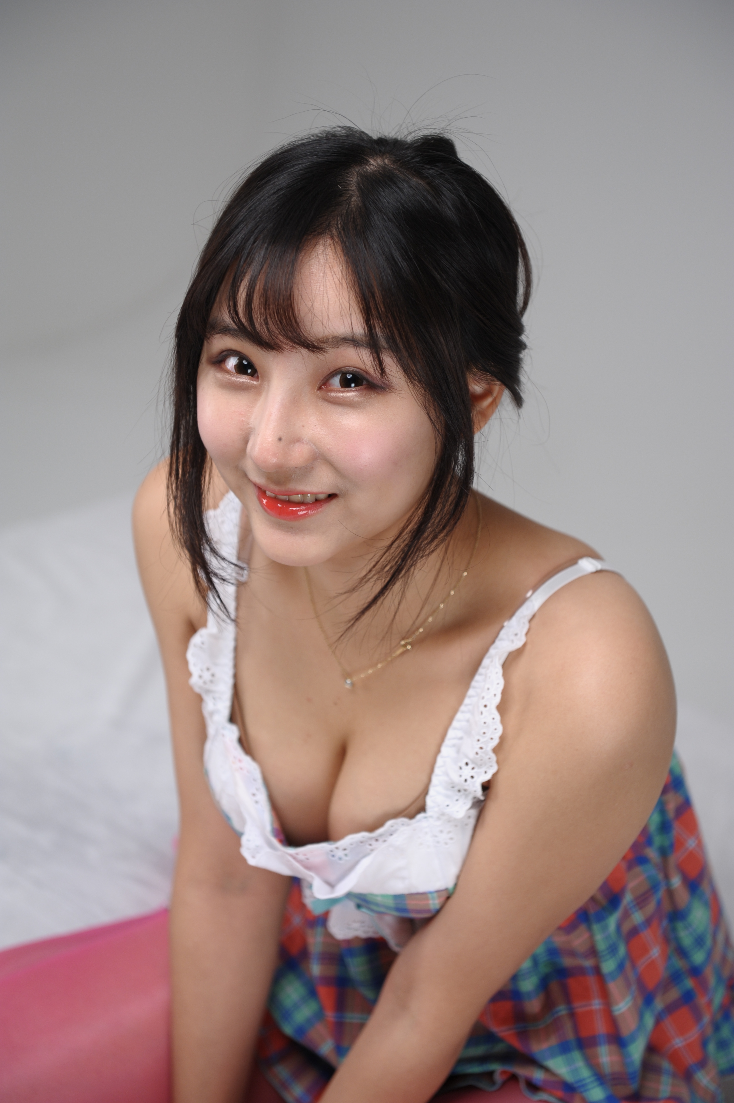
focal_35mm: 70
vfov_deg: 28.9
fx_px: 2143
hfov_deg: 19.4
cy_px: 552
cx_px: 367
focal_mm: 70
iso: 400
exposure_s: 1/125
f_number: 4
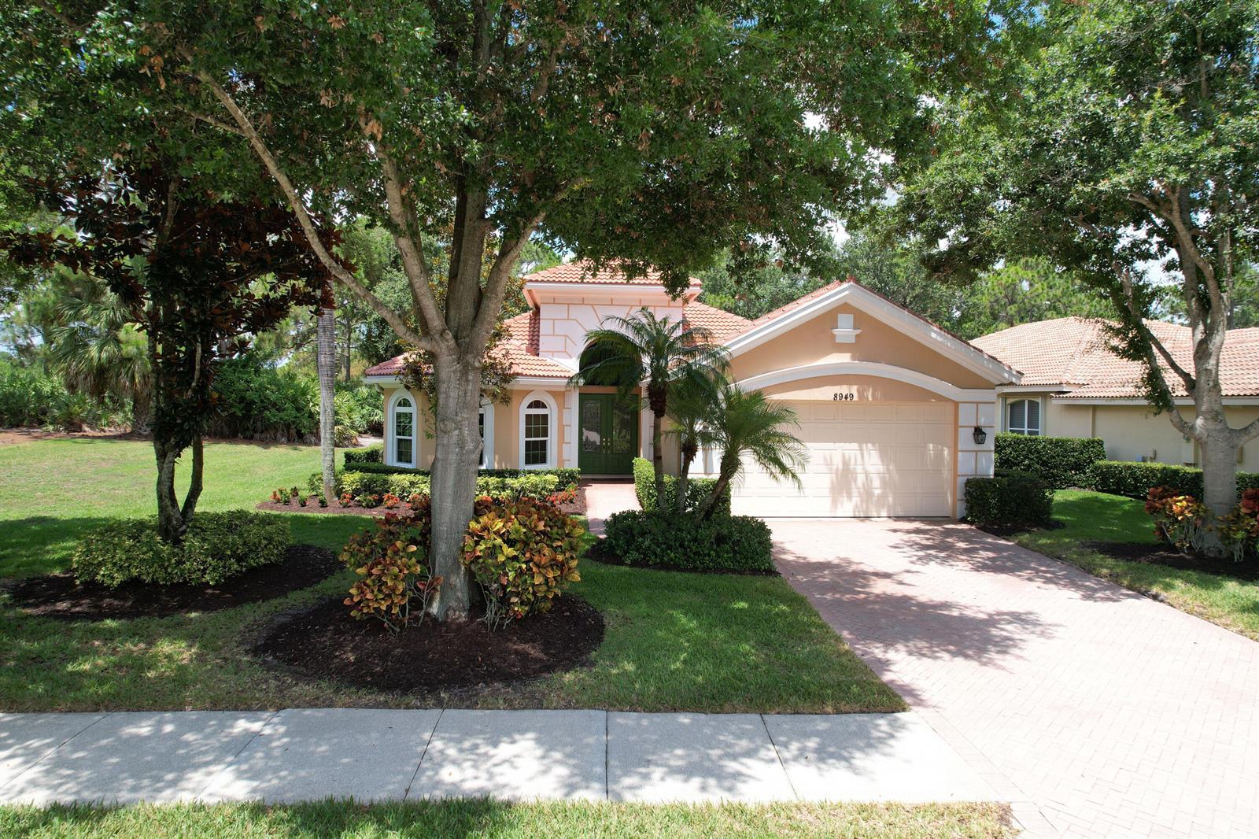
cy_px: 420
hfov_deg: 78.6
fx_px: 769
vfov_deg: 57.2
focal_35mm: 22
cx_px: 630
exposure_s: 1/80
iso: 100
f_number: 2.8
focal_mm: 8.4
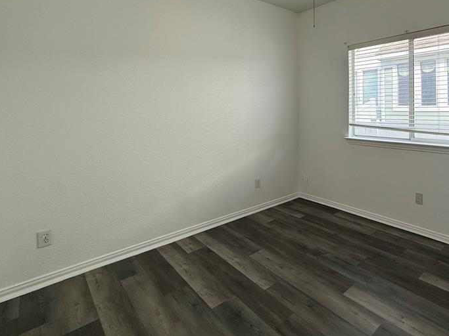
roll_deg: +0.2
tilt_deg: +0.1
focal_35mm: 21
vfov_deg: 61.6
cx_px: 296
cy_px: 108
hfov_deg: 76.7
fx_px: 272
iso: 64
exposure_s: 1/134
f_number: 2.2
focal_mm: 2.22
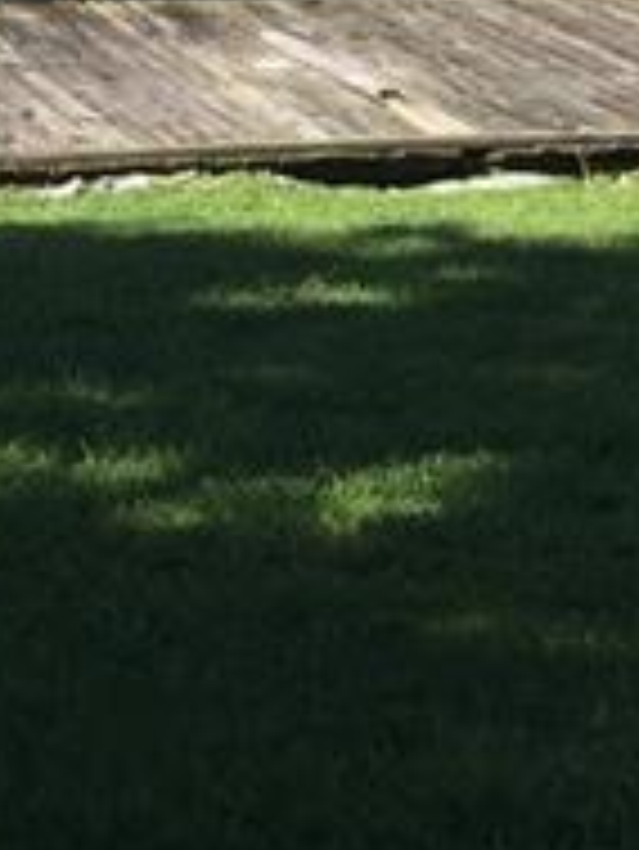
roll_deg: -0.1
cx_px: -351
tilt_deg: -4.4
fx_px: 2901
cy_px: -256
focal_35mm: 118
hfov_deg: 11.9
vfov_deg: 15.8
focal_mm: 4.15
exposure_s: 1/1319
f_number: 2.2
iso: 32
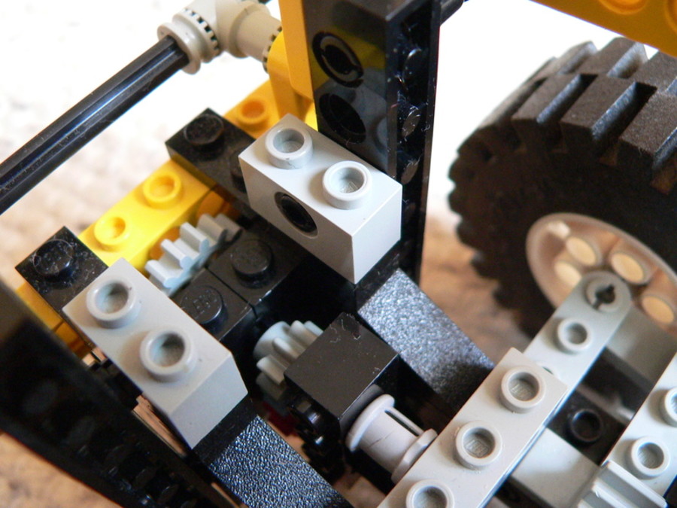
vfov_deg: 39.7
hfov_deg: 51.4
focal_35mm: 36
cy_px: 254
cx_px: 338
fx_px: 704
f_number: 2.8
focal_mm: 6
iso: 400
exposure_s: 1/50
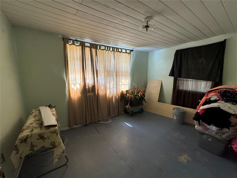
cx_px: 118
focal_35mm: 14
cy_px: 89
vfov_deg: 85.7
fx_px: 96
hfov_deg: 102.1
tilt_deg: -9.2
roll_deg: -1.3
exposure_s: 1/74
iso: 320
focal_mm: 2.22
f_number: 2.2
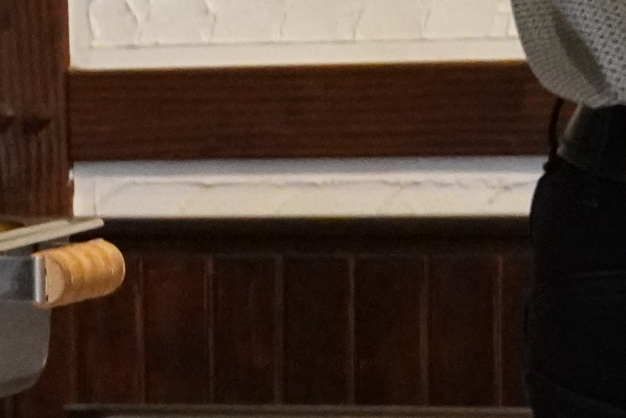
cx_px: -667
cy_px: 193
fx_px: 4483
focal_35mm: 258
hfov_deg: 7.6
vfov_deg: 5.3
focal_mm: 31
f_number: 4.5
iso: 6400
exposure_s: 1/40
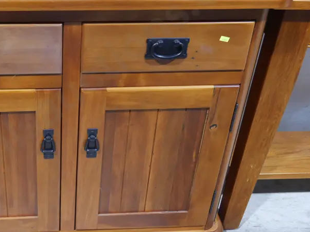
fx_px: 519
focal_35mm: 58
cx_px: 73
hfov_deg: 32.5
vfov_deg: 25.2
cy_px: 93
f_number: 4
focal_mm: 17
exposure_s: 1/125
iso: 2000
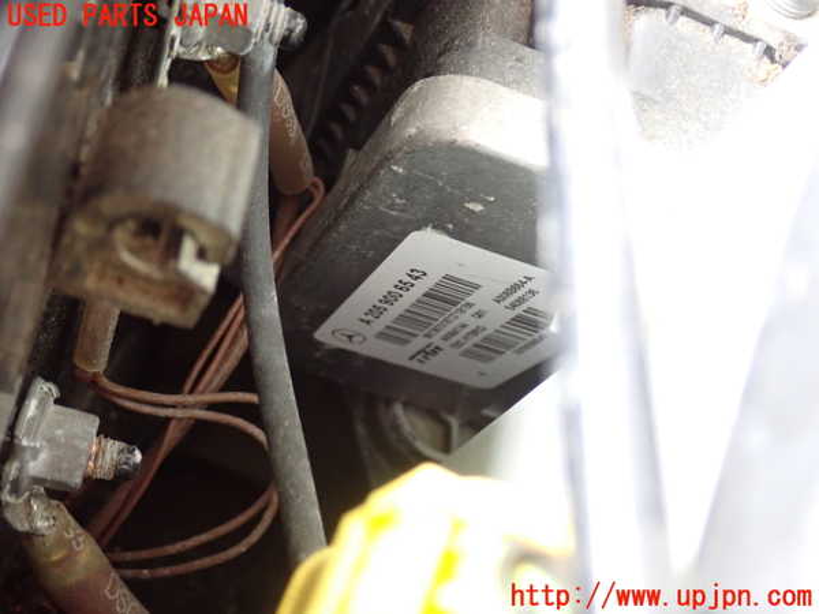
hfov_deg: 42.9
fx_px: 1041
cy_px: 307
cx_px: 410
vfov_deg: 32.9
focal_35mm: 44
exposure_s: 1/30
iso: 800
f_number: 2.9
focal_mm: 7.84
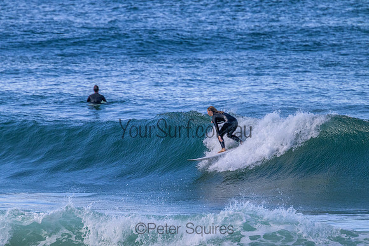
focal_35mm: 800
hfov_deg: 2.6
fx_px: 8202
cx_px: 184
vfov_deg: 1.7
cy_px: 123
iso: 3200
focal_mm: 800
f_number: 11
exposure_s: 1/2000
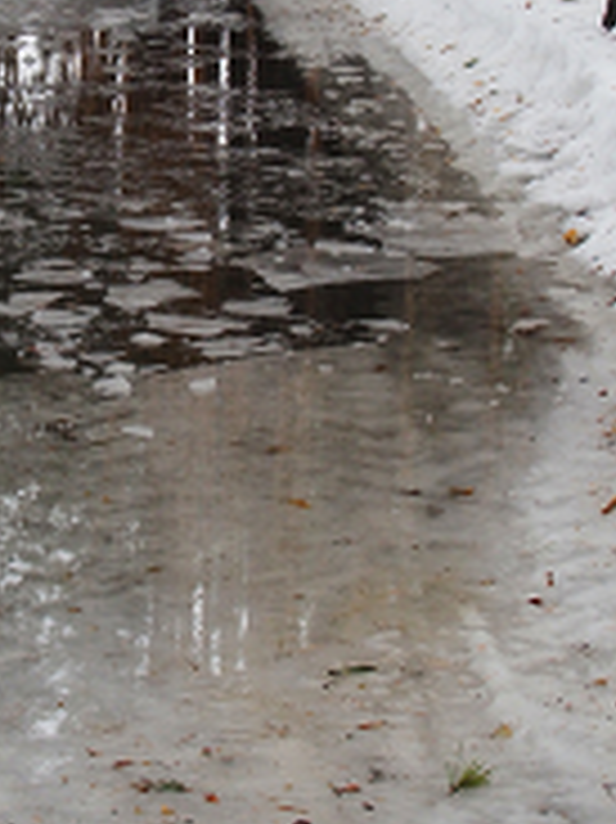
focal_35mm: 134
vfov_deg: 14.7
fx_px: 3183
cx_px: 70
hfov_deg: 11.0
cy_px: 180
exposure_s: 1/250
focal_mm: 35
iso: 1000
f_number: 6.3
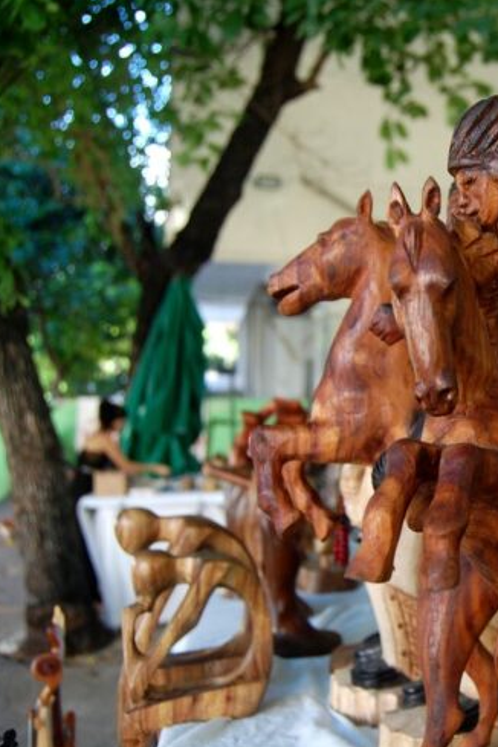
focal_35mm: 46
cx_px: 513
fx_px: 954
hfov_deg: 27.4
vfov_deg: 42.7
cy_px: 378
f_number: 3.8
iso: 400
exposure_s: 1/60
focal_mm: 20
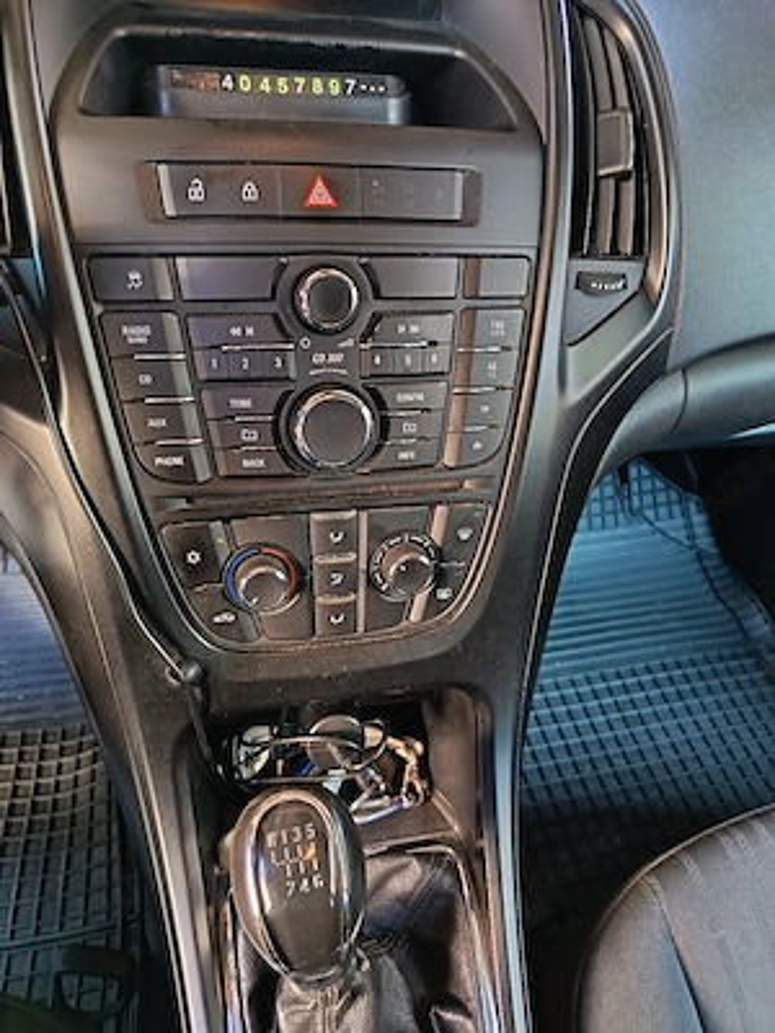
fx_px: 716
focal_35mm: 24
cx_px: 388
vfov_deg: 71.6
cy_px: 516
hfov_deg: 56.8
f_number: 1.75
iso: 2847
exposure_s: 1/33.3
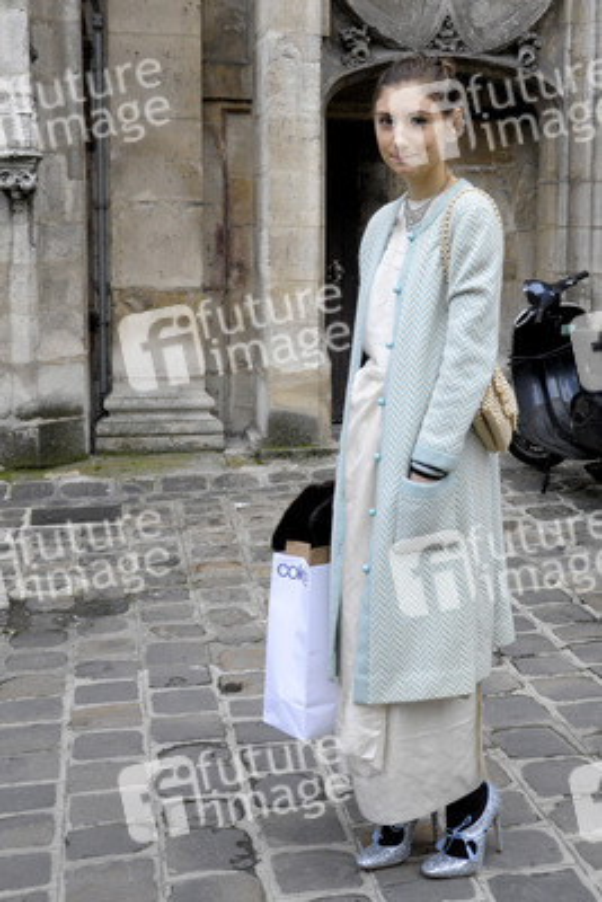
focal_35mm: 39
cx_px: 301
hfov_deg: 34.2
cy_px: 451
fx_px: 977
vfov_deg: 49.5
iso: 1600
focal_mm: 26
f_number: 4
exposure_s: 1/1250
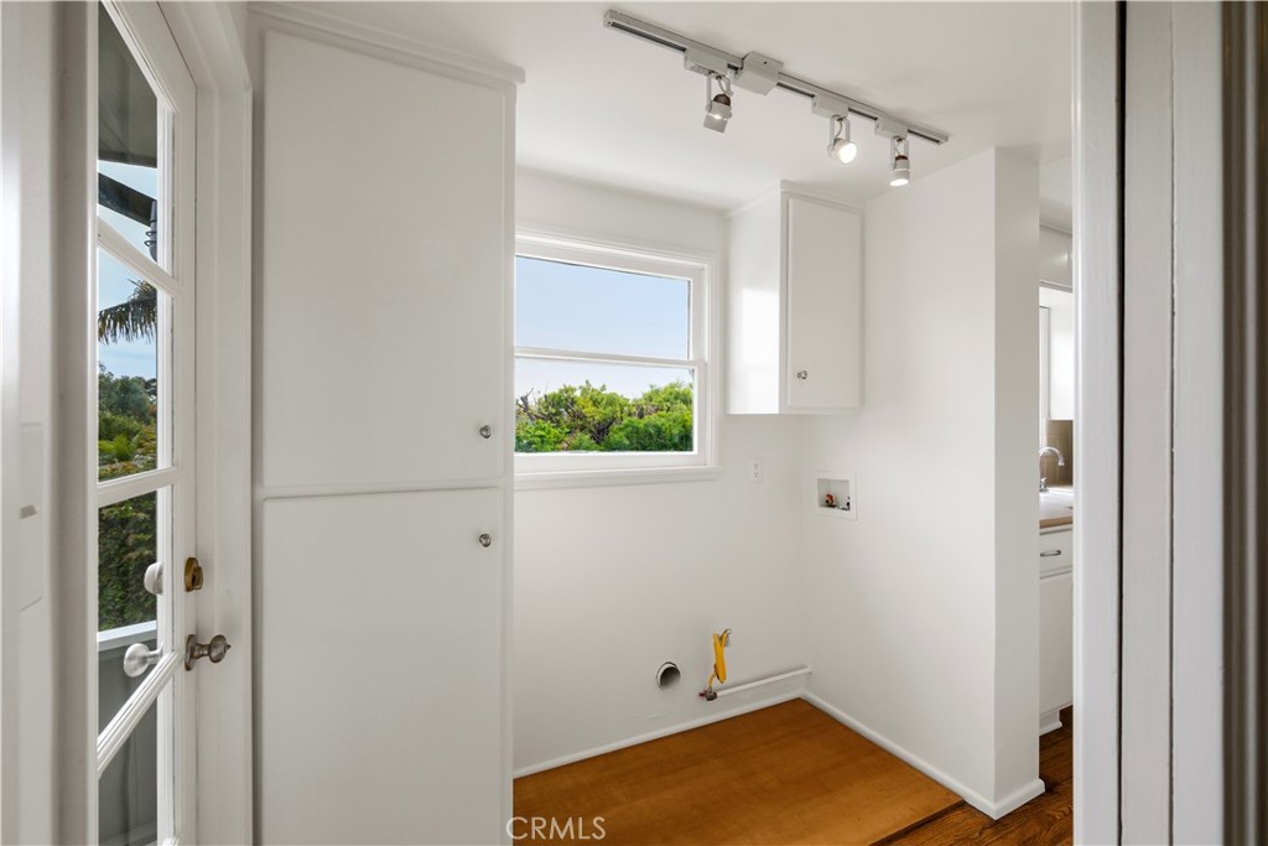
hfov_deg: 100.4
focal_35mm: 15
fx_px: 528
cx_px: 634
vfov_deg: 77.3
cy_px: 423
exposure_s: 1/40
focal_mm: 10
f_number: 7.1
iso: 400
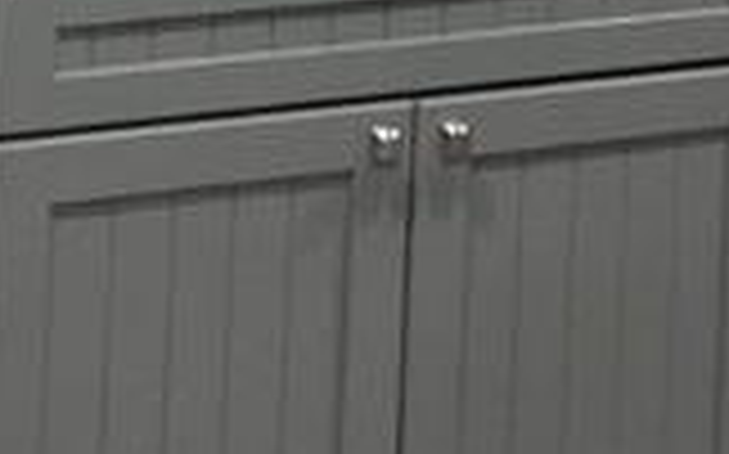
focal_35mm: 92
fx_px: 1827
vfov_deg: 10.8
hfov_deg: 22.5
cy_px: -805
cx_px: 292
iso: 200
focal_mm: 2.2
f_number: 2.2
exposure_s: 1/60
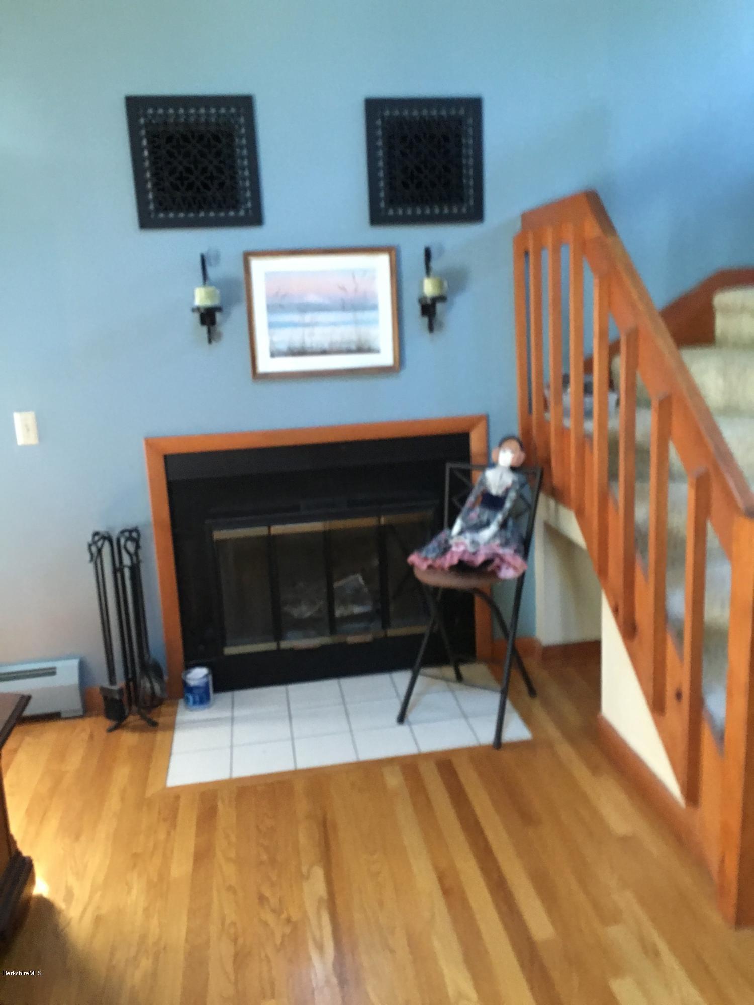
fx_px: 842
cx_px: 377
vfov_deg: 61.7
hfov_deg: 48.2
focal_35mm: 29
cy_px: 502
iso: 50
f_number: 2.2
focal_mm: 4.15
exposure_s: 1/4
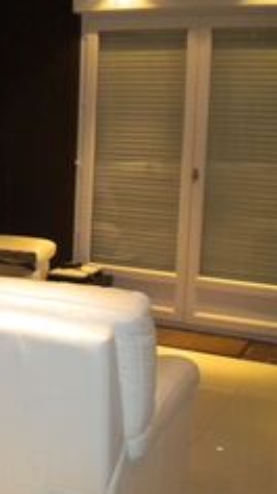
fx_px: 759
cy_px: 248
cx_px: -44
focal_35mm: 58
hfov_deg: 19.6
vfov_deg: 36.0
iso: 400
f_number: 3.1
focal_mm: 6.3
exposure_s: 1/30
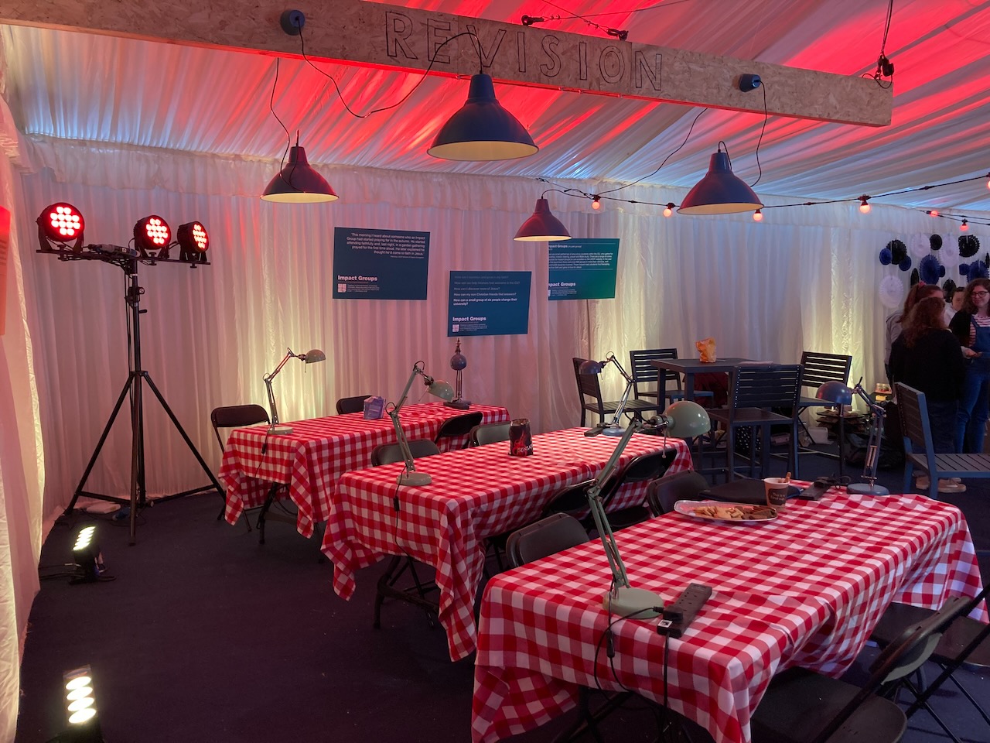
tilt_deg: -3.5
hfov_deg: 63.4
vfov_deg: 49.7
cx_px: 495
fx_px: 801
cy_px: 372
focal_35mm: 28
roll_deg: +2.1
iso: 160
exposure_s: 1/50
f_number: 1.8
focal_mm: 3.99
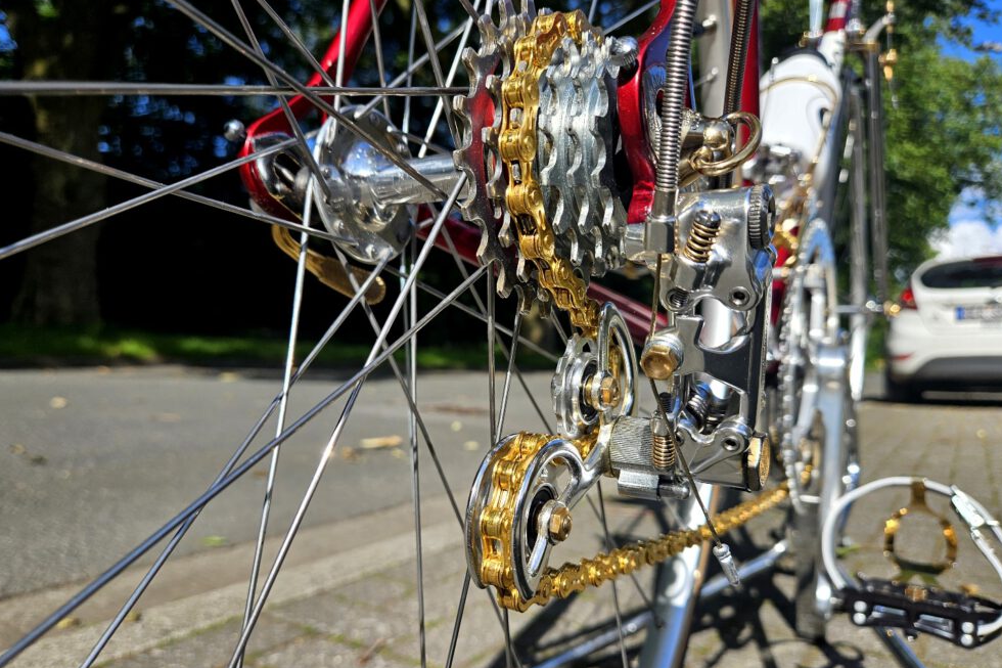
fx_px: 696
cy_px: 376
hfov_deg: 71.5
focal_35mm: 25
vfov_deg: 51.1
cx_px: 507
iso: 25
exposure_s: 1/1542
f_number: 1.8
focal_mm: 5.4
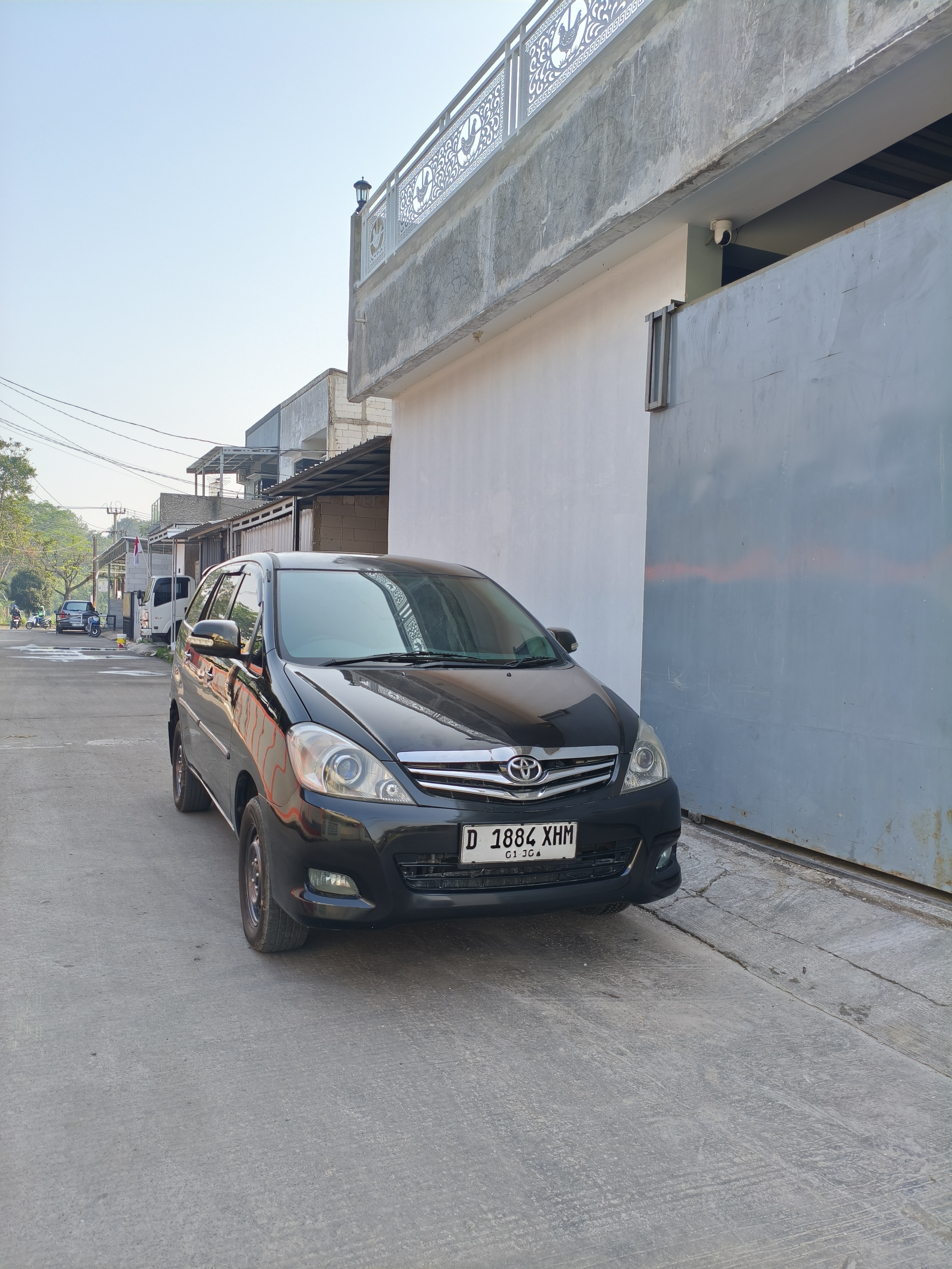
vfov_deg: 67.3
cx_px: 476
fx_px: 953
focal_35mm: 26
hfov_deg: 53.1
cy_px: 634
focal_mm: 4.94
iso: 80
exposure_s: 1/244
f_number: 1.5
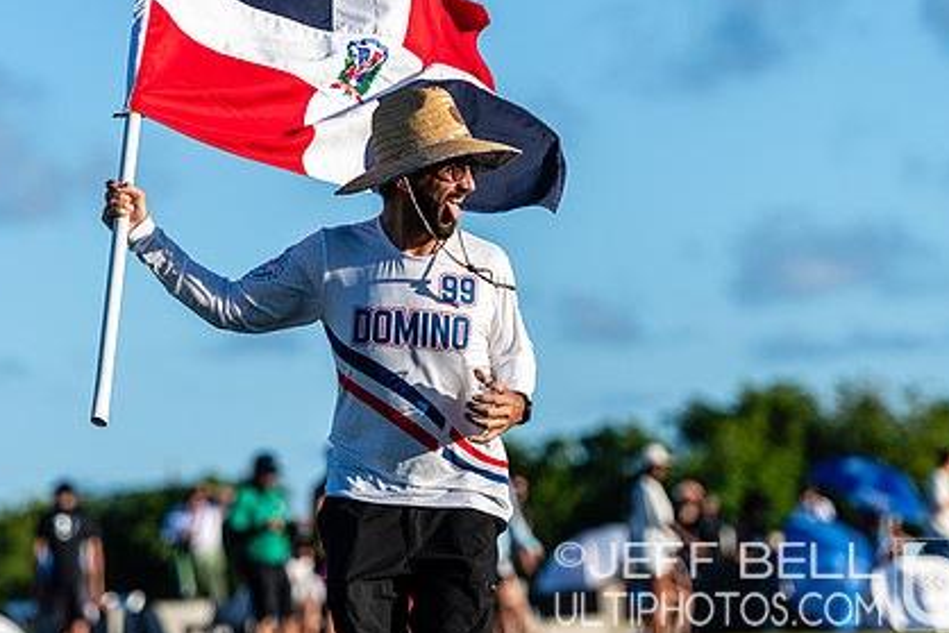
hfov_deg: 10.2
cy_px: 214
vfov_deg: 6.8
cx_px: 404
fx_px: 5300
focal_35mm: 201
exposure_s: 1/1600
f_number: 2.8
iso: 100
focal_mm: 145
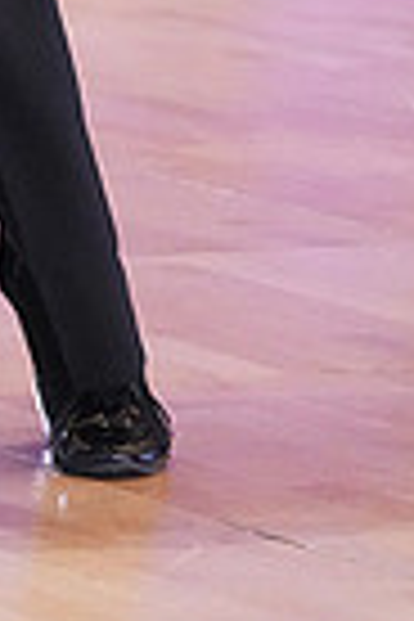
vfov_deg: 2.7
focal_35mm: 758
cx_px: -430
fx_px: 13074
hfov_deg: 1.8
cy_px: -531
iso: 12800
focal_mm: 180
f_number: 5.6
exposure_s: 1/400
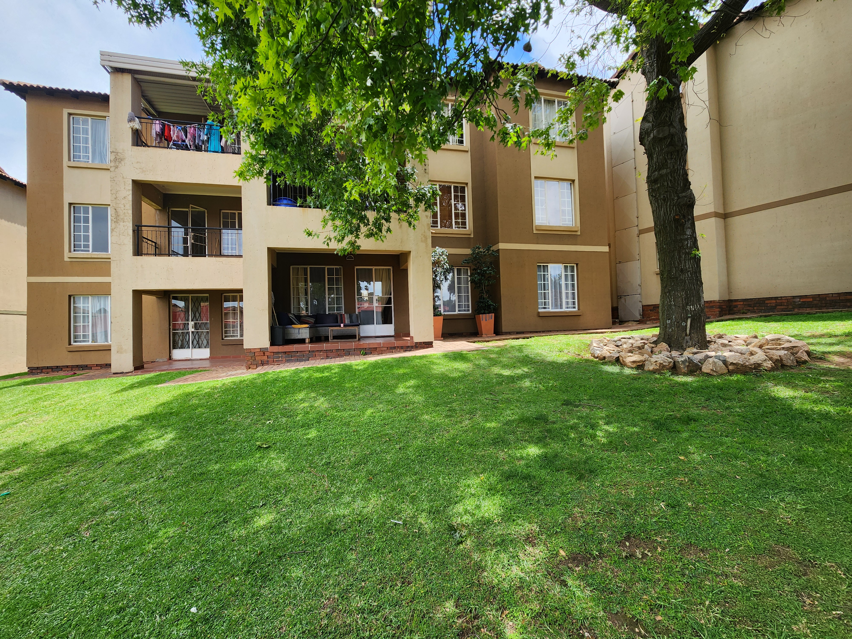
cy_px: 320
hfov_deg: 106.2
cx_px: 426
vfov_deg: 89.9
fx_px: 320
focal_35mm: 13
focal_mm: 2.2
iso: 50
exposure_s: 1/591
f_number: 2.2
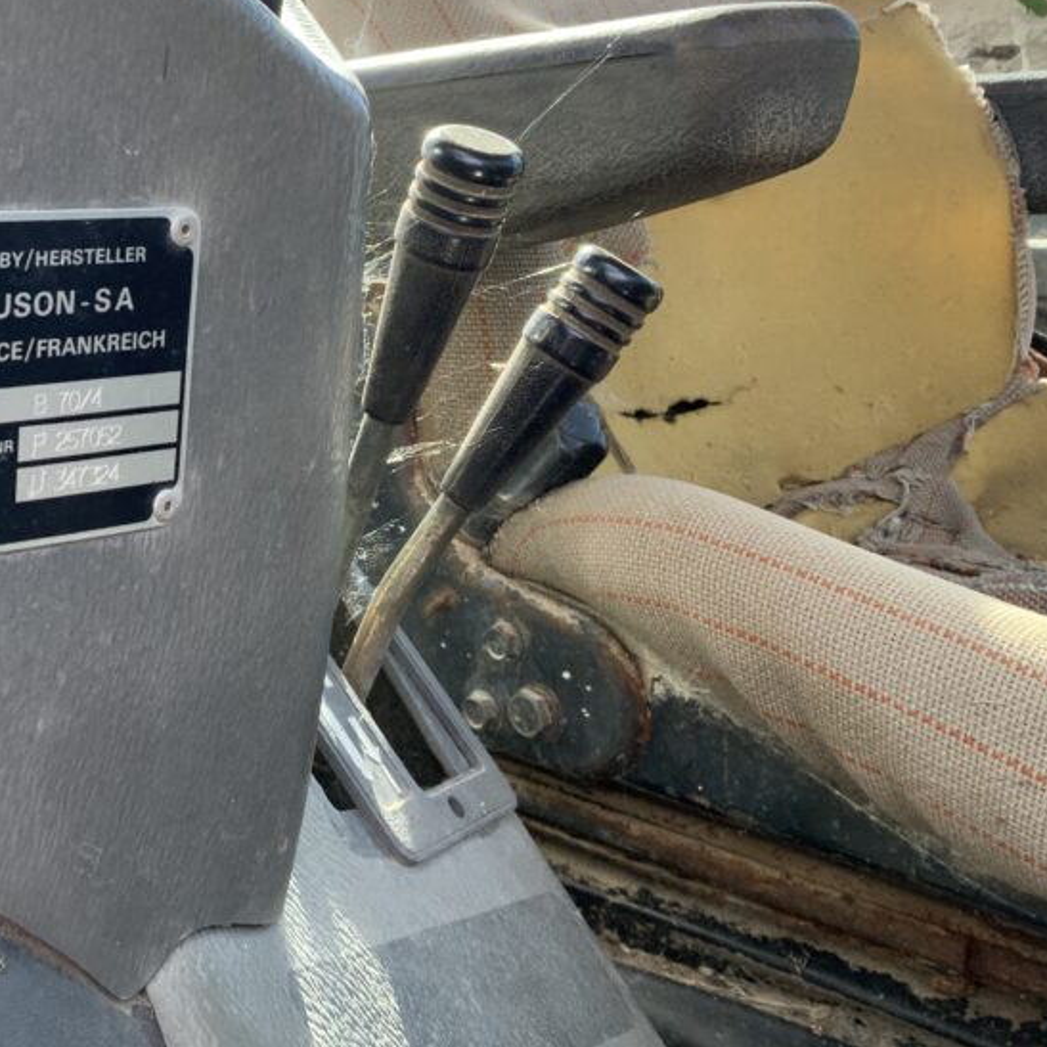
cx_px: 117
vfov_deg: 35.0
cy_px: 343
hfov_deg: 33.6
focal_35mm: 48
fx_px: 1643
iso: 16
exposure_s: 1/122
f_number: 1.8
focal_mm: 3
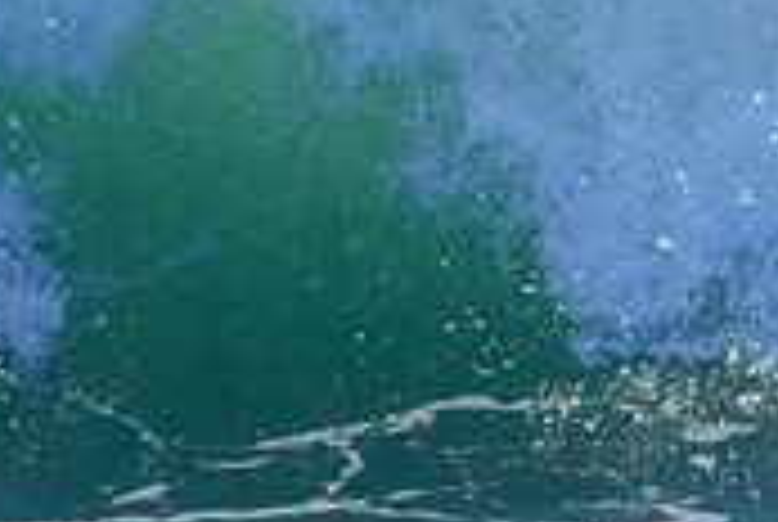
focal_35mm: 3302
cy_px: -507
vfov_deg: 0.4
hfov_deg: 0.6
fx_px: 71481
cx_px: 1141
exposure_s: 1/2000
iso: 1100
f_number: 11
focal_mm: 800
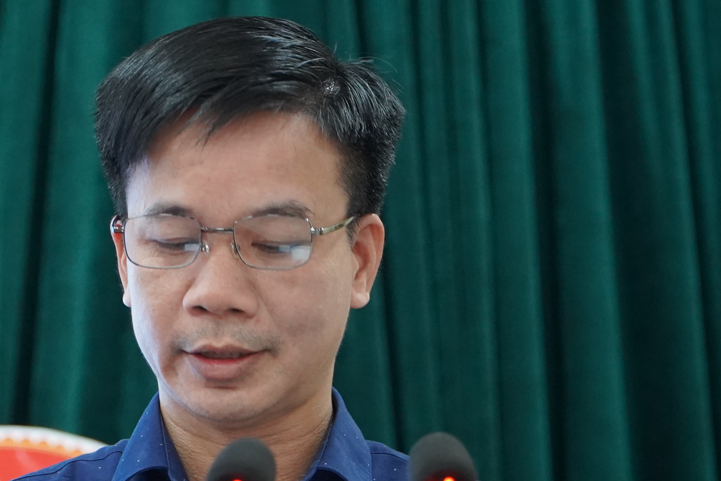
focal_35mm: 188
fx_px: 3765
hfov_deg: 10.9
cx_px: 191
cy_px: 324
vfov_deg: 7.3
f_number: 4
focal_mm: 77
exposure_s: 1/160
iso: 4000
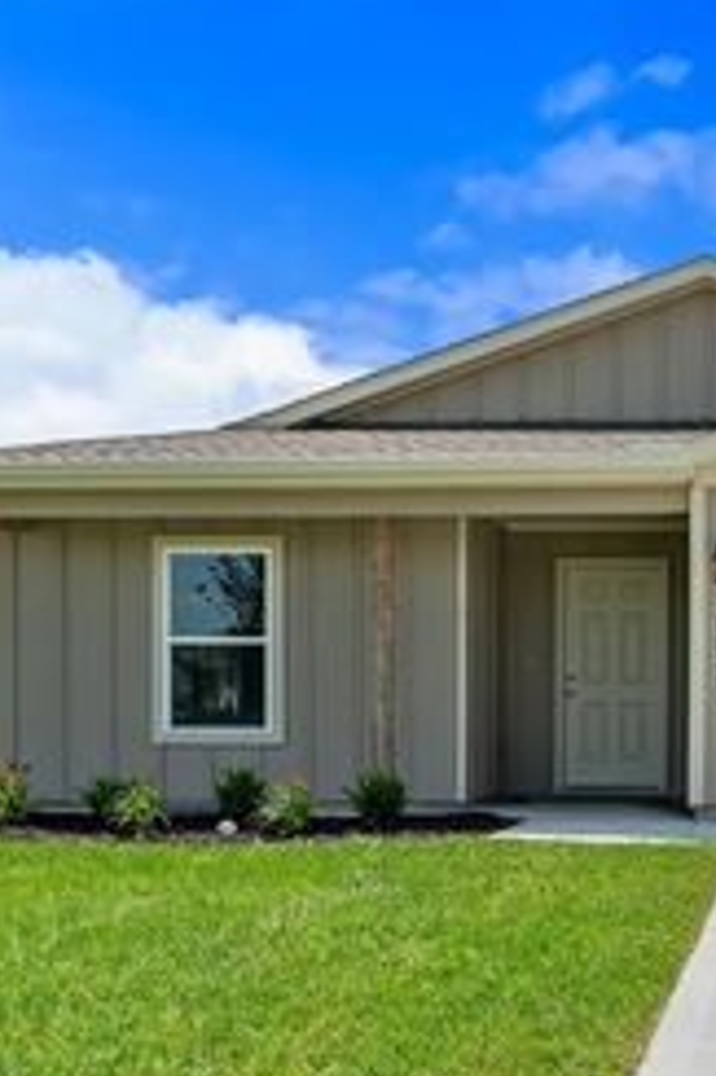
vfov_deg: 41.6
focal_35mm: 47
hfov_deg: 26.5
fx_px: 1404
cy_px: 674
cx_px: 773
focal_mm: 23
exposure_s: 1/80
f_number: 16
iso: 200
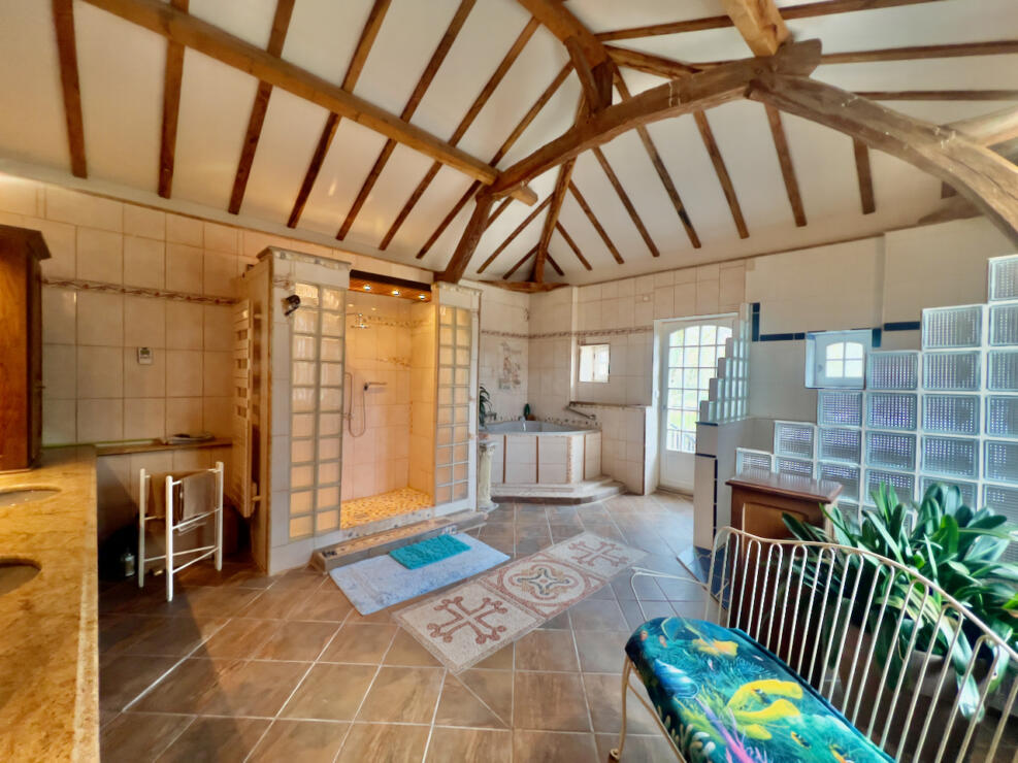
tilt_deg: -1.3
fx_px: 382
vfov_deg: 89.9
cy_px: 382
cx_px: 509
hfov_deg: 106.2
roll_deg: -1.2
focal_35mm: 13
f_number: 1.8
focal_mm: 1.57
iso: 125
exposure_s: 1/50
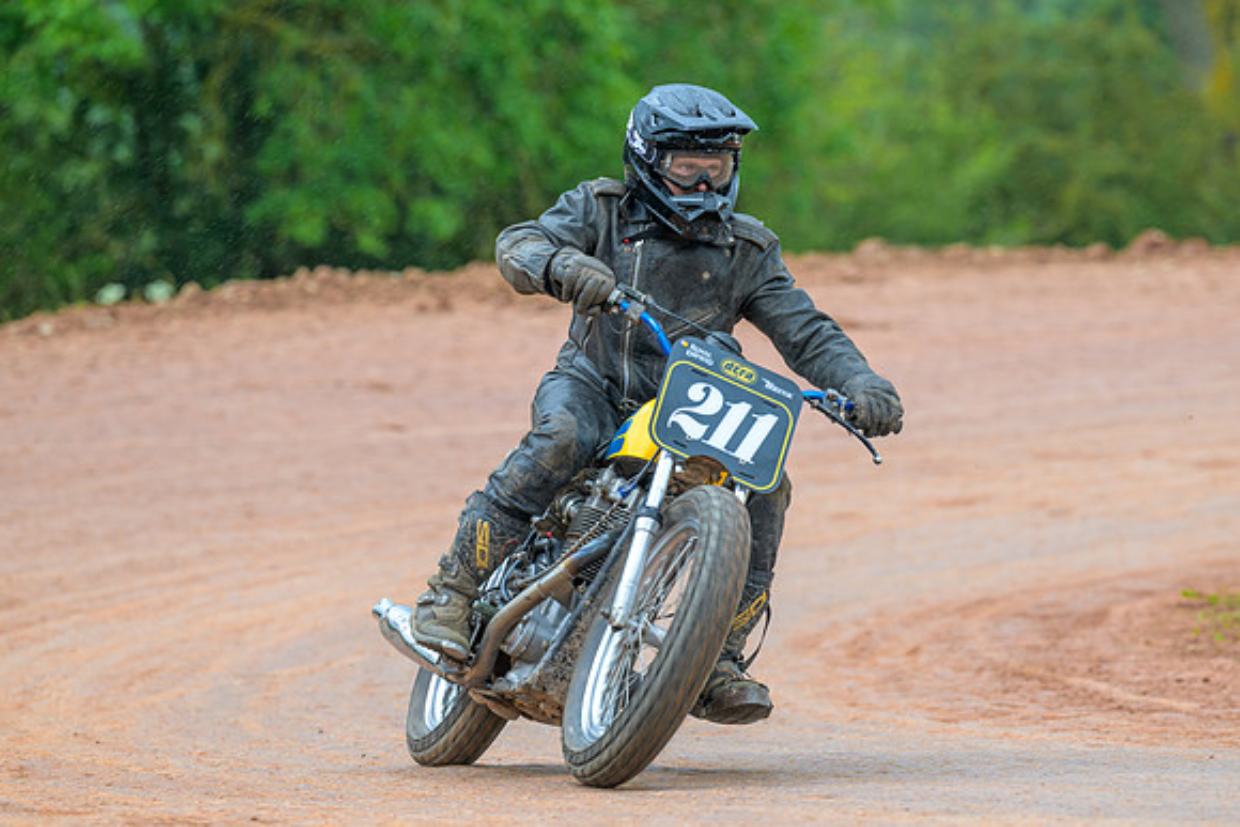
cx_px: 687
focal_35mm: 272
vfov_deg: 5.0
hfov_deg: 7.6
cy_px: 477
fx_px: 9383
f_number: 4
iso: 250
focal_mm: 200
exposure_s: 1/400
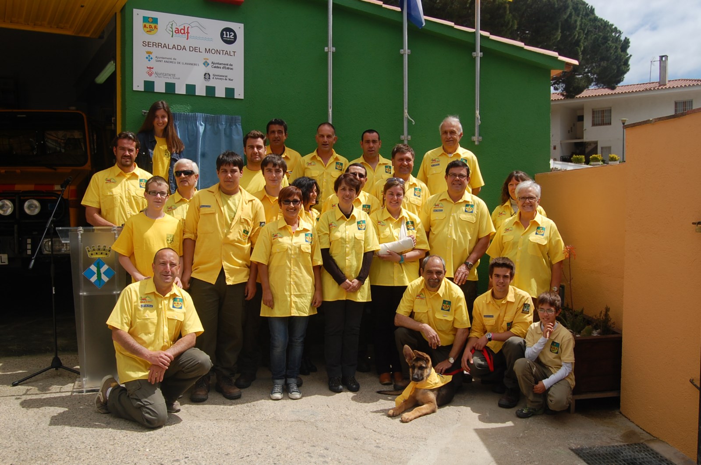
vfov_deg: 39.8
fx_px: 641
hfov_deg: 57.3
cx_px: 350
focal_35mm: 33
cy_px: 232
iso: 200
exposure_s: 1/400
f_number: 10
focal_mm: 22
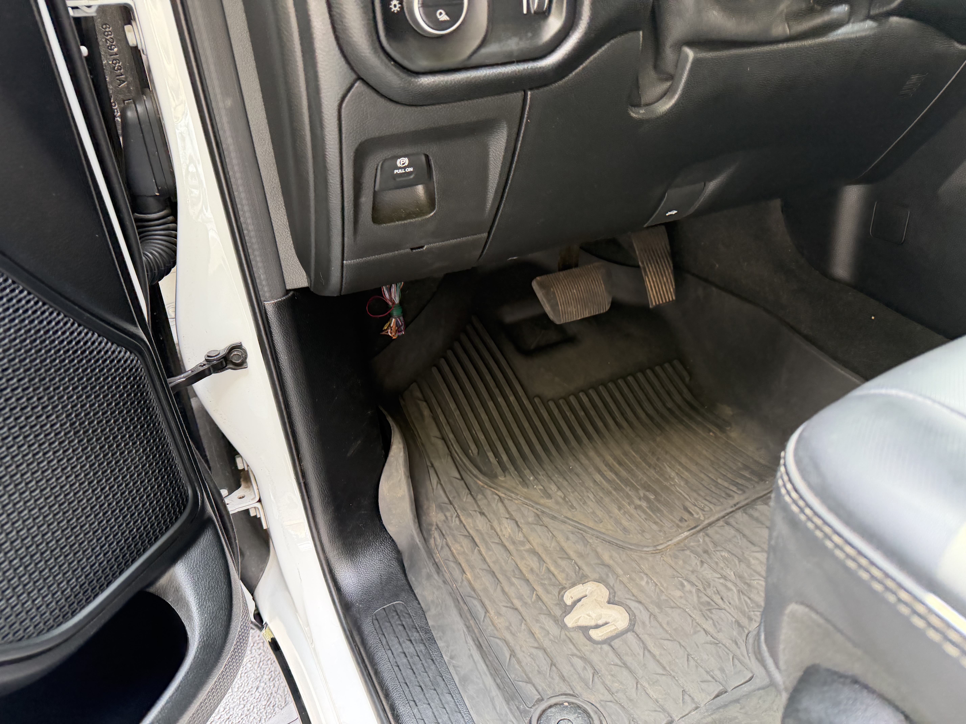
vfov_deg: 56.8
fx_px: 670
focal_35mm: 24
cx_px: 483
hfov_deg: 71.6
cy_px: 362
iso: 200
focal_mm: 6.76
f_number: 1.78
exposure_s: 1/129
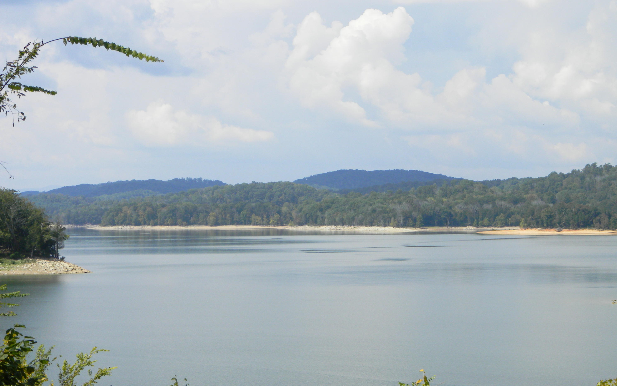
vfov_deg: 14.7
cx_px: 308
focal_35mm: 89
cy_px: 166
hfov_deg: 23.3
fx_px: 1497
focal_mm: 15.1
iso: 80
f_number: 4.5
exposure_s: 1/758
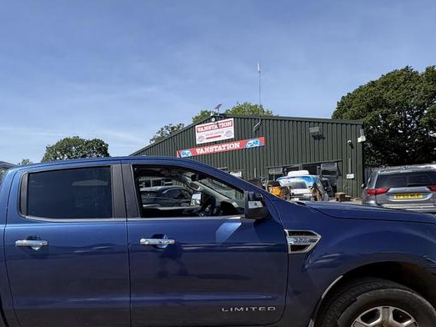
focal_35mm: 24
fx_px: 302
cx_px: 123
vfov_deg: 55.8
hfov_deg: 68.2
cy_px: 213
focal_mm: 2.22
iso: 50
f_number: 2.2
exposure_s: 1/1110
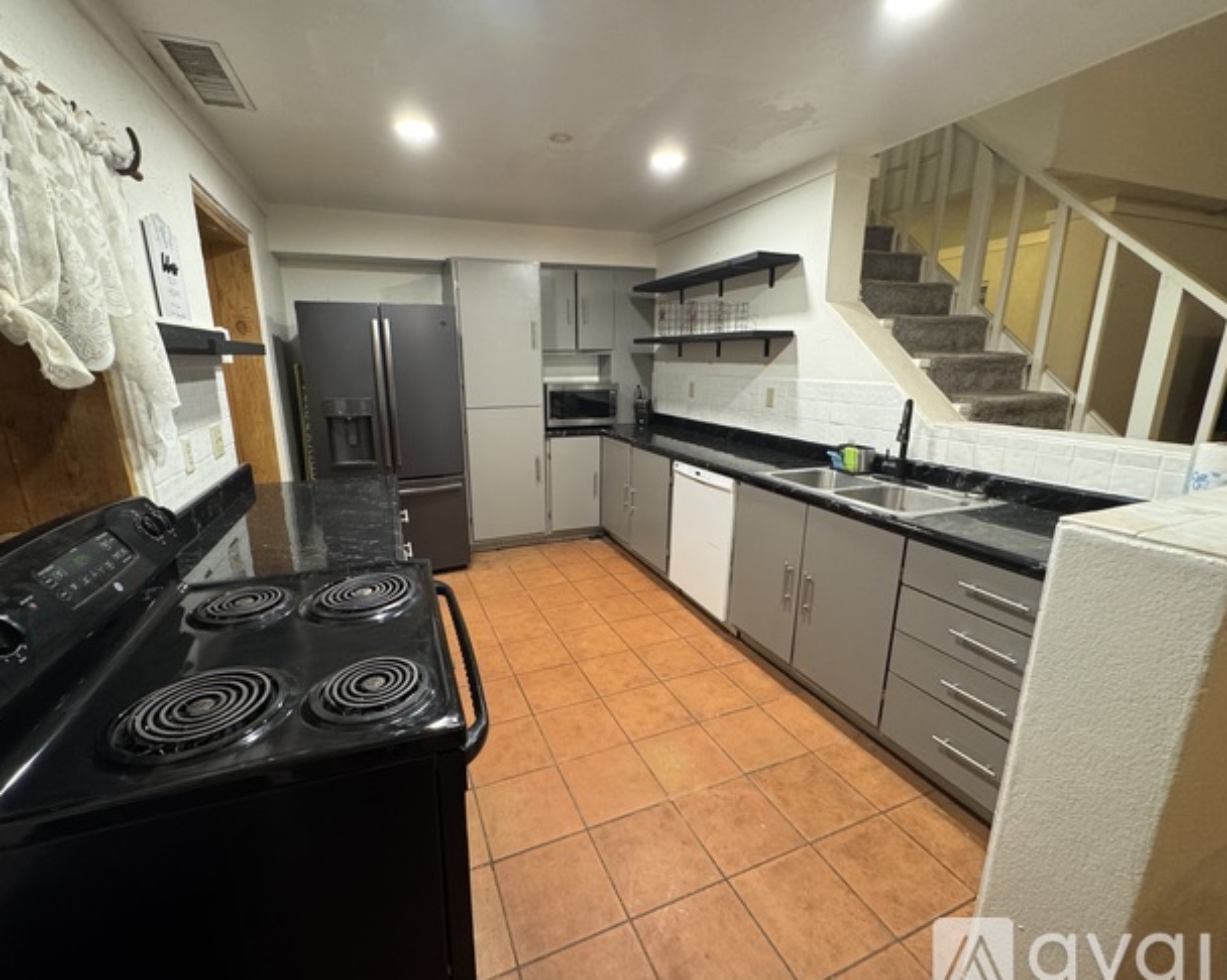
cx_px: 586
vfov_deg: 84.0
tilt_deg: -14.4
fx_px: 545
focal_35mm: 15
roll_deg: +0.9
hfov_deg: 96.8
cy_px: 494
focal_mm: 2.22
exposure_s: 1/60
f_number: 2.2
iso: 500
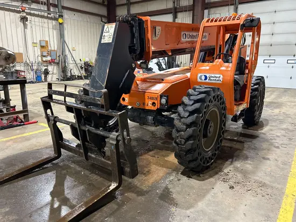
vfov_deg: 53.1
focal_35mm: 26
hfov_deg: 67.3
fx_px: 222
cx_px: 148
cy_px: 111
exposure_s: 1/60
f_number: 1.5
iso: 250
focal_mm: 5.7
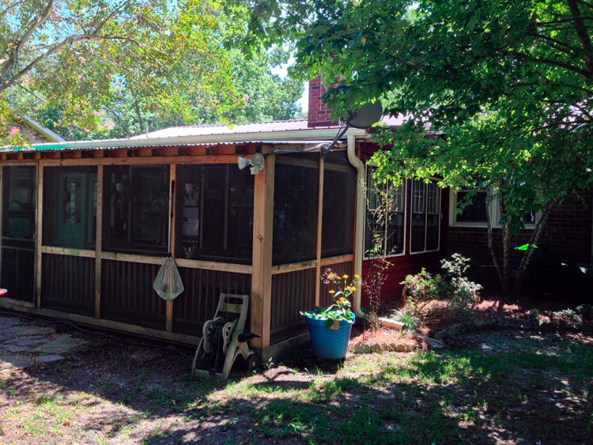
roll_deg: -0.6
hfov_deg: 55.3
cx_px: 296
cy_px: 222
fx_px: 565
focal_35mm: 33
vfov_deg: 43.0
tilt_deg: +1.0
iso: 50
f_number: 2.4
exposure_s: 1/148
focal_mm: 4.12
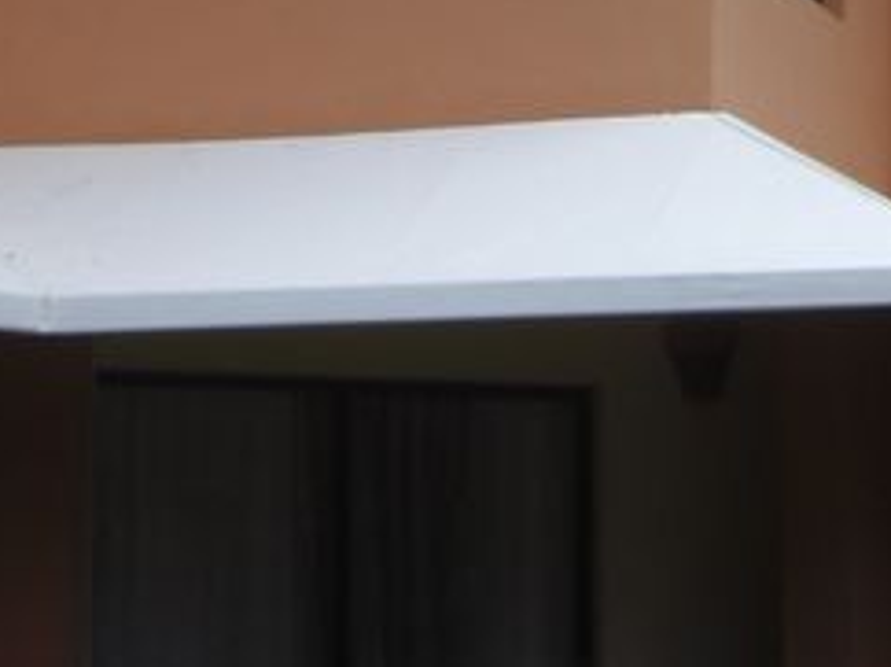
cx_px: 1270
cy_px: -258
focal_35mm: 161
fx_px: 4140
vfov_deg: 9.0
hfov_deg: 11.8
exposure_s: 1/320
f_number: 2.7
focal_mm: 6.2
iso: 64
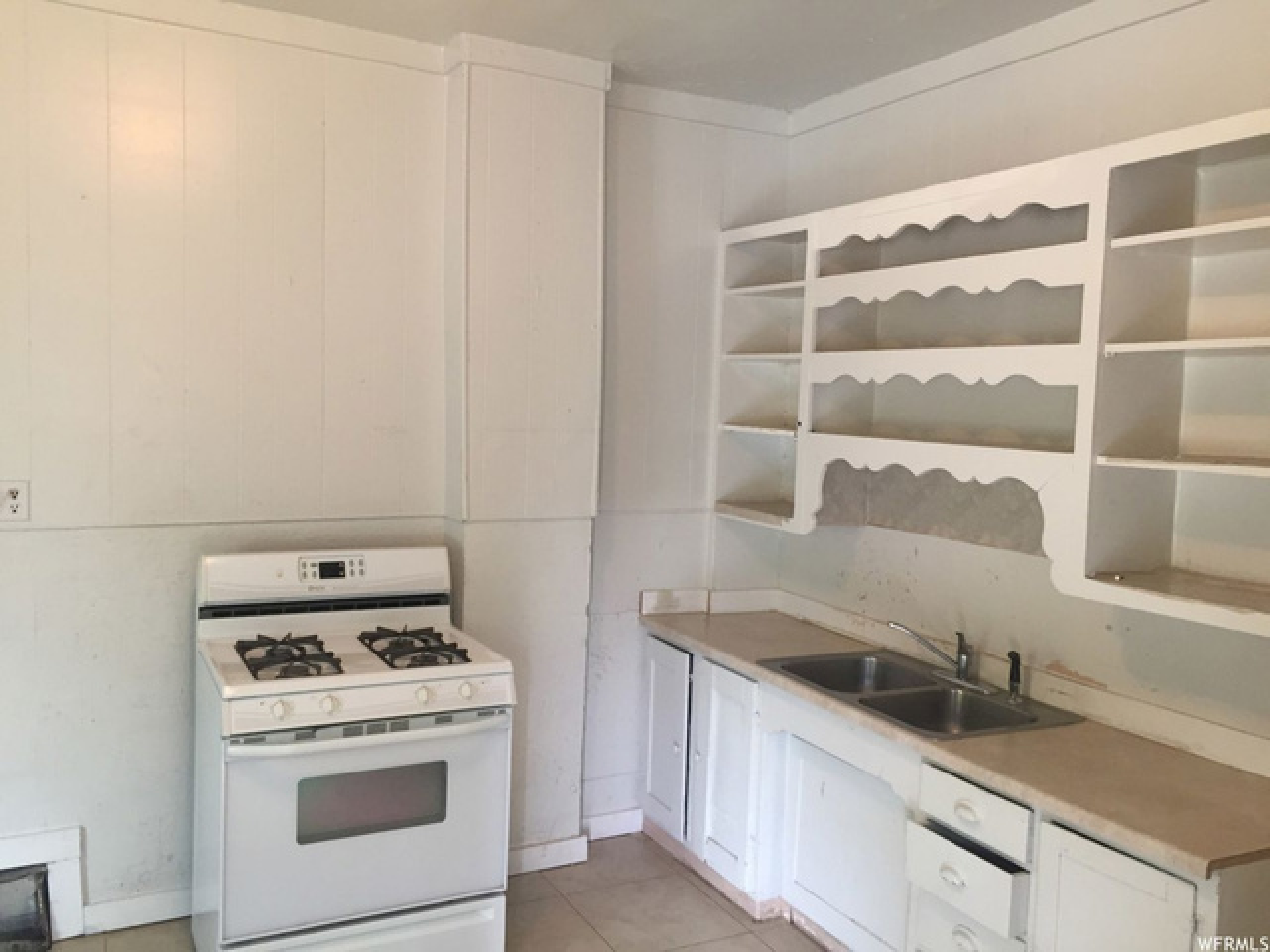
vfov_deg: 48.2
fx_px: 1064
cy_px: 476
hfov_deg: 61.7
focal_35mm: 29
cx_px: 635
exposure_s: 1/30
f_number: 2.2
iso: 100
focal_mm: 4.15
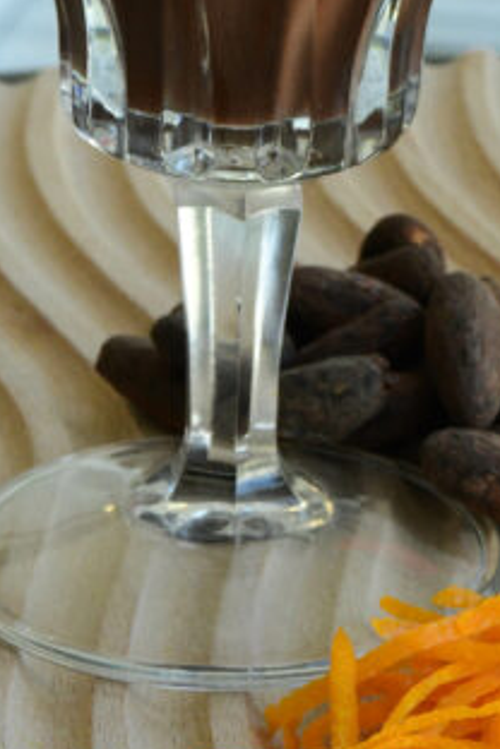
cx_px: 494
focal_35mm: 198
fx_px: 4125
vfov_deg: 10.3
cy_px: -38
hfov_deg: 6.9
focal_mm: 60
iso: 3200
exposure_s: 1/60
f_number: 22
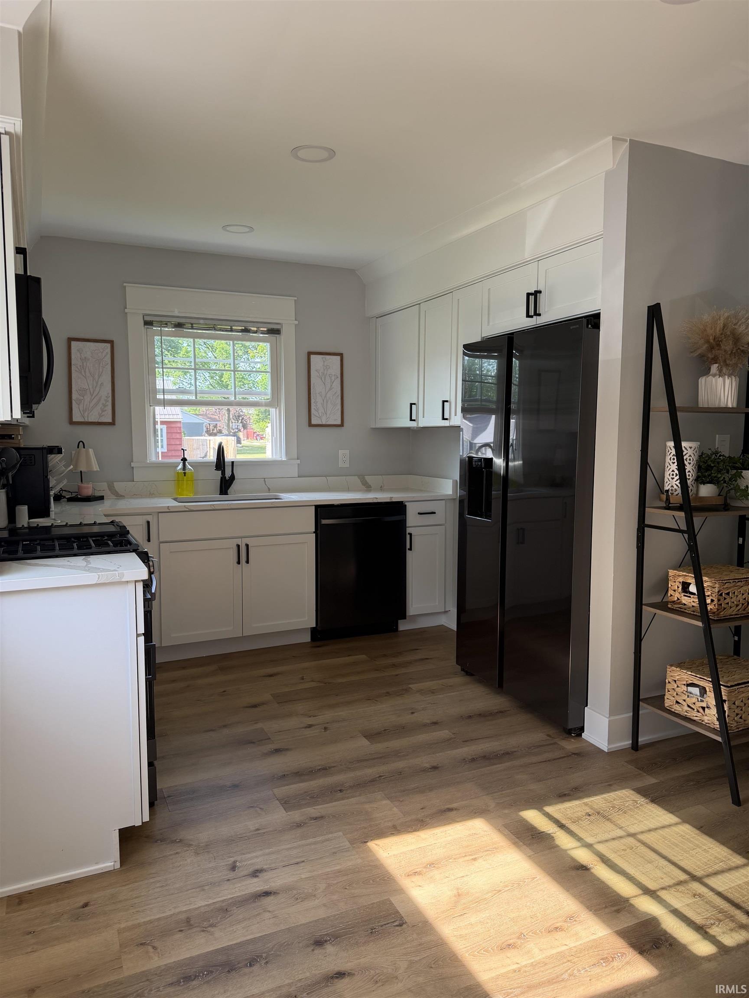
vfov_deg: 71.6
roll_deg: +0.2
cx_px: 374
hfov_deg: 56.8
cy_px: 499
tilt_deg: -5.8
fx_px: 692
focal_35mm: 24
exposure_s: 1/180
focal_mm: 6.76
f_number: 1.78
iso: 125
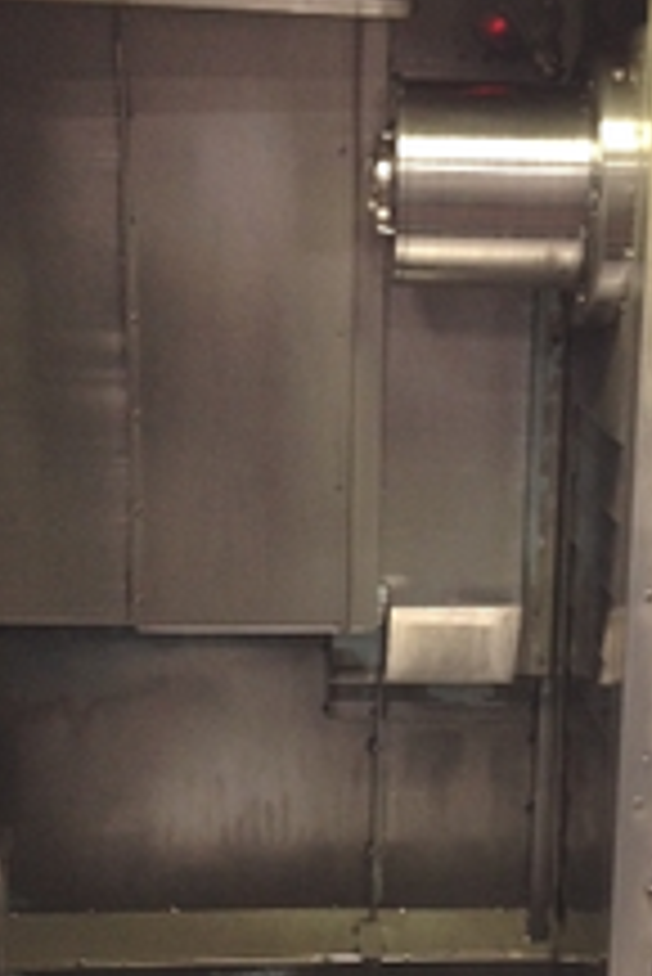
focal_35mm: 67
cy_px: 589
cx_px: 441
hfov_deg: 20.3
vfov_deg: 30.0
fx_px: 1817
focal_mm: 4.28
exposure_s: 1/20
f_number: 2.4
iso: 250
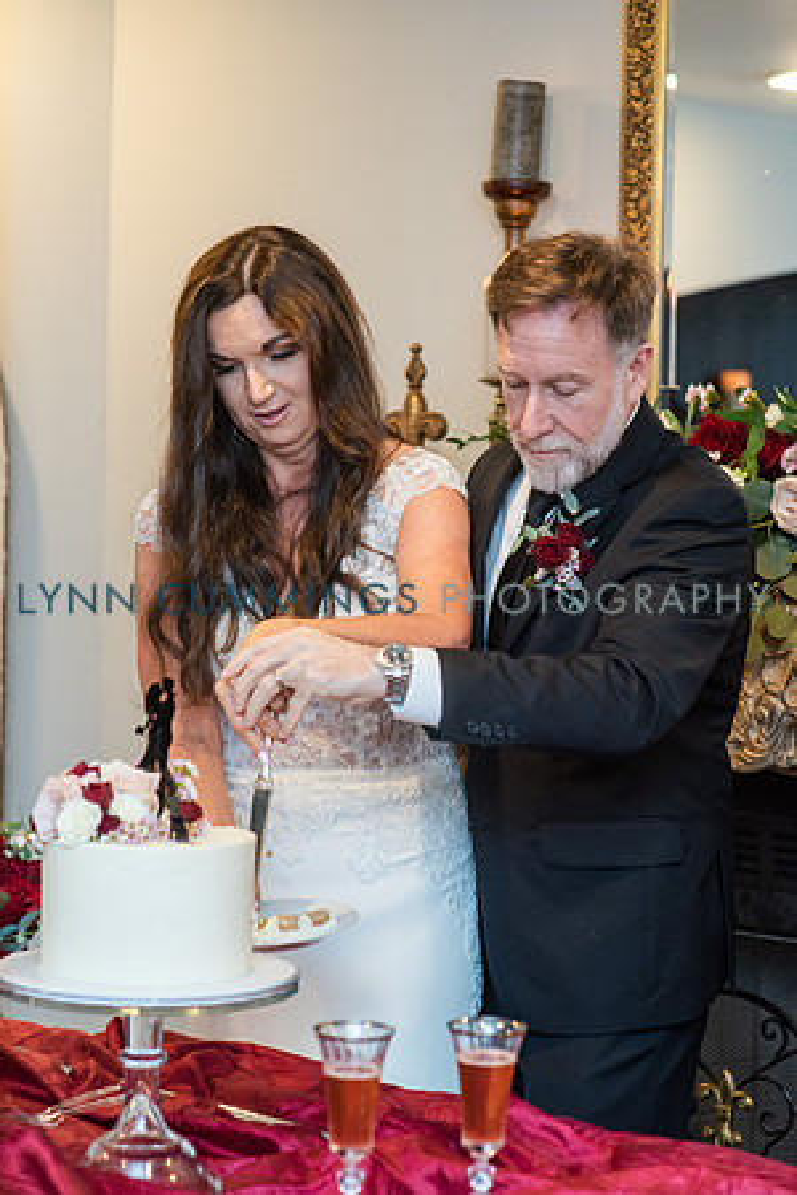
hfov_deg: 16.1
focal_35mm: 85
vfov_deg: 23.9
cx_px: 398
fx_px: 2822
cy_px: 598
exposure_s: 1/160
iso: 1250
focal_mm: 85
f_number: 3.2
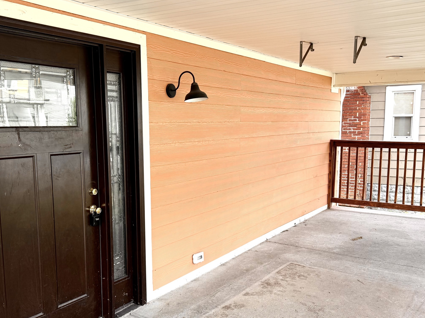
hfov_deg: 53.9
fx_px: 417
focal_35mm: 34
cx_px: 197
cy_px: 181
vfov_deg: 41.7
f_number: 1.78
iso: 80
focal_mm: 6.76
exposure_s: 1/301
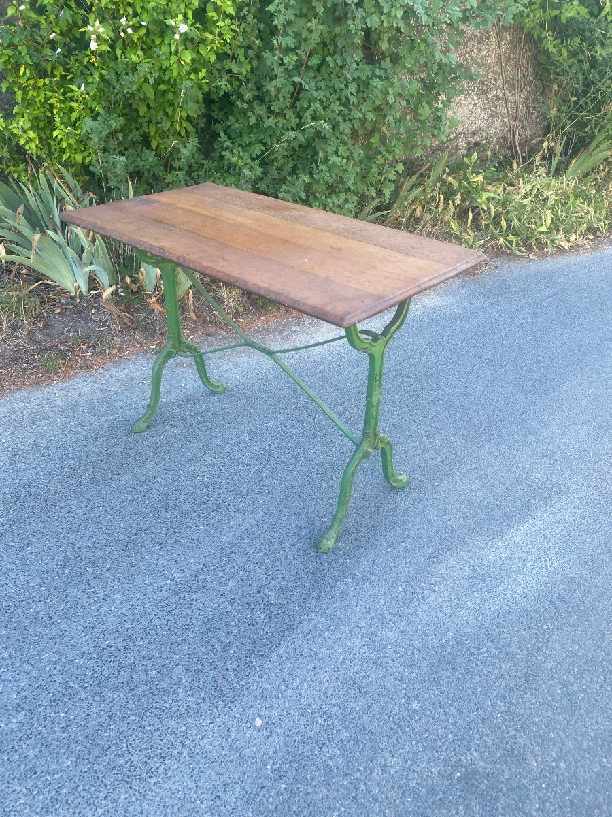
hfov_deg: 53.1
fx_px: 613
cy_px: 408
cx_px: 306
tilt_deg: -33.3
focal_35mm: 26
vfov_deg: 67.3
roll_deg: -2.3
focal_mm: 4.25
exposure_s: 1/121
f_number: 1.8
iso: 64
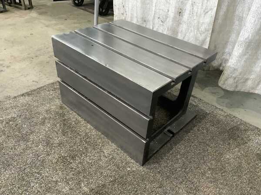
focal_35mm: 29
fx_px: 219
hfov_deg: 61.7
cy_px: 98
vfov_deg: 48.2
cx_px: 130
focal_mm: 3
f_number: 1.8
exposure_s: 1/40
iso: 200
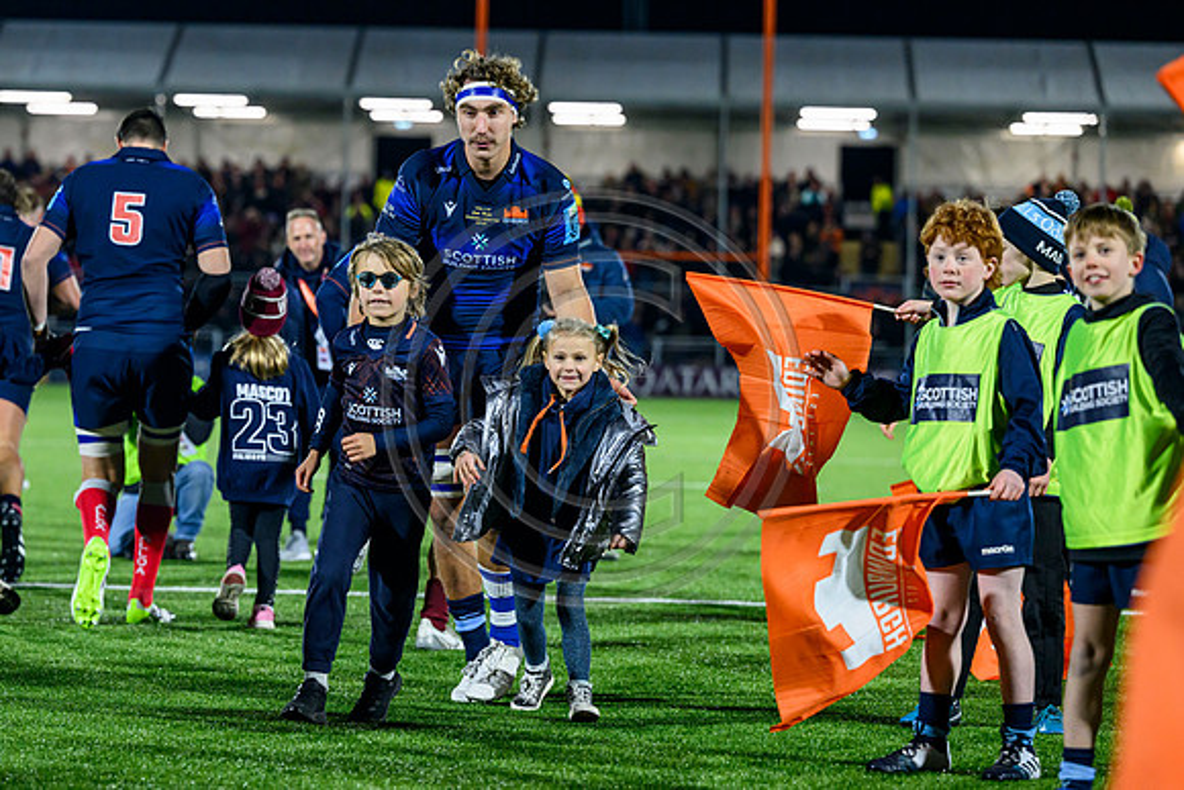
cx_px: 507
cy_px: 339
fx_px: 4712
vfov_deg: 9.6
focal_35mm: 143
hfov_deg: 14.3
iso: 3200
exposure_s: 1/1000
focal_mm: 125
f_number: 3.5
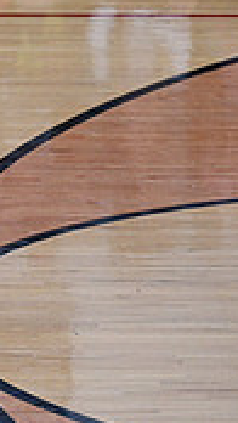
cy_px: 145
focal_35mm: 559
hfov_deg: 2.2
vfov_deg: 3.9
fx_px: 6265
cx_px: -425
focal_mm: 160
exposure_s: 1/400
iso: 4000
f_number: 4
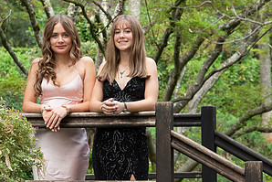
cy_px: 82
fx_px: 1353
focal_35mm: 179
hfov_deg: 11.5
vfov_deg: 7.7
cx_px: 103
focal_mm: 92
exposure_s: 1/640
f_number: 6.3
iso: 1250
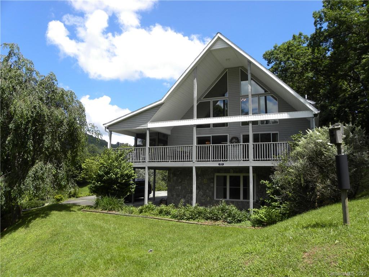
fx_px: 277
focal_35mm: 26
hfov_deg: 67.3
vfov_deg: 53.1
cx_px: 184
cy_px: 138
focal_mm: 4.6
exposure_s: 1/216
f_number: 5.6
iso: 64
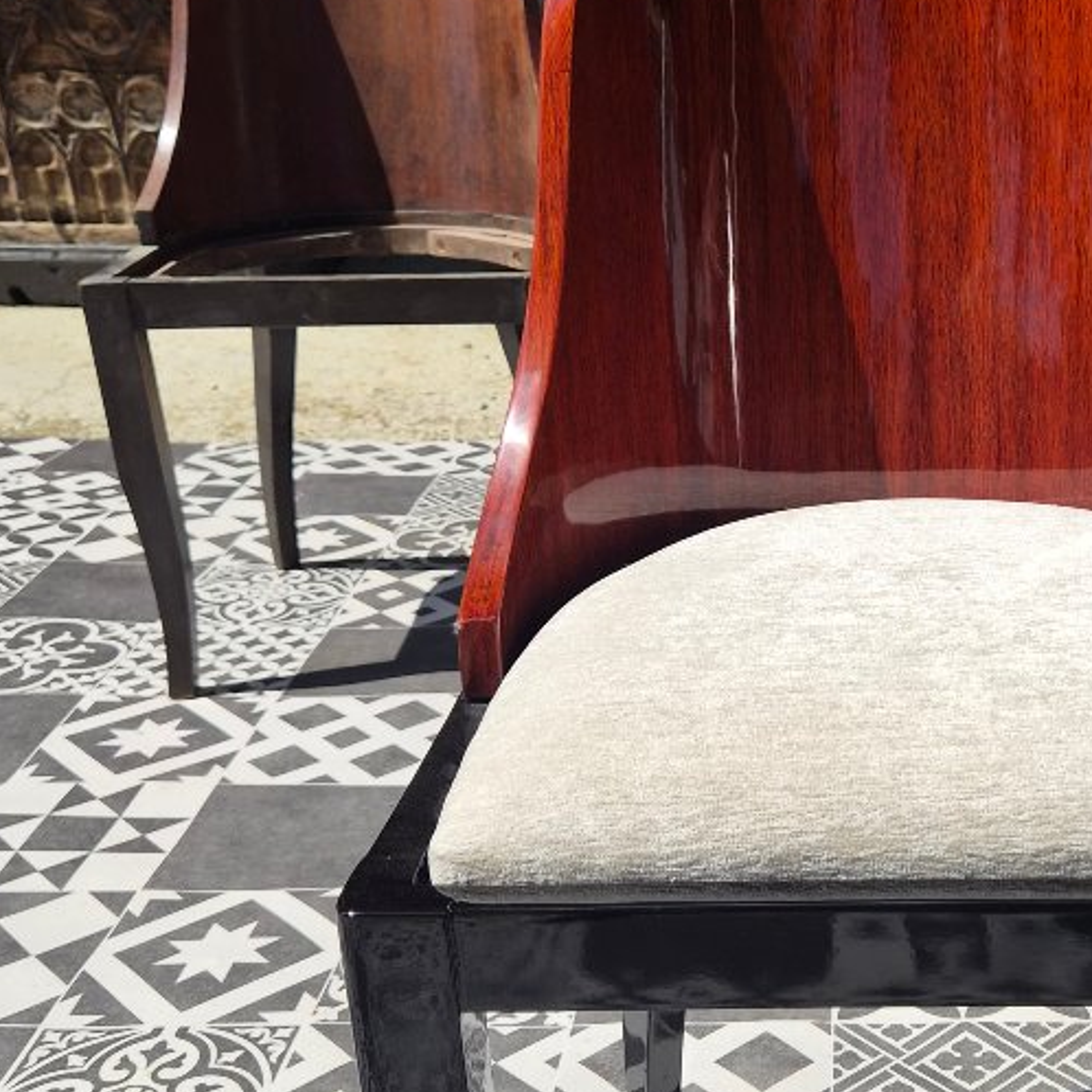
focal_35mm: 49
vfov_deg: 34.5
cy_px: 686
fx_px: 1749
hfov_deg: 33.7
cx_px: 862
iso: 50
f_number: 1.8
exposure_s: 1/3760
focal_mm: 5.4
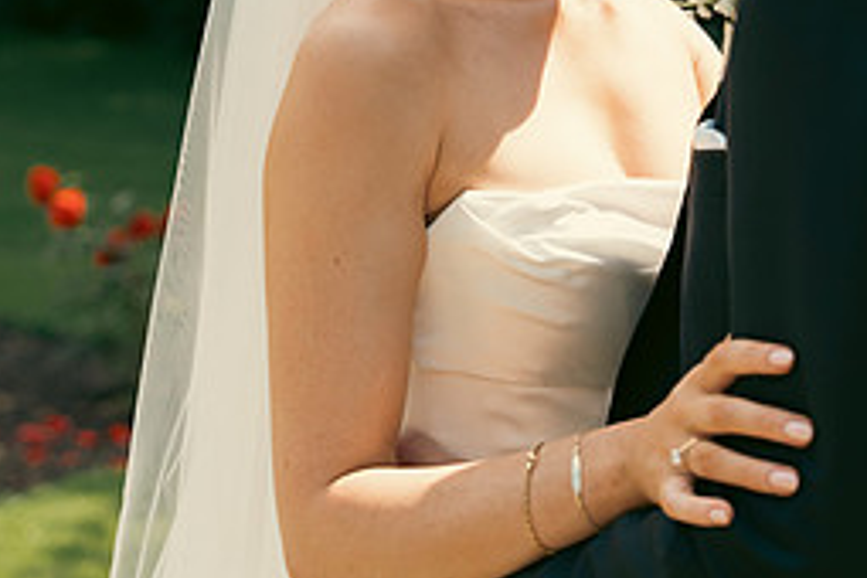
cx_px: 632
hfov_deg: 15.5
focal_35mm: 132
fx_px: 3179
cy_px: -42
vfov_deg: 10.3
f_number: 3.5
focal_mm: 58
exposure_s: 1/1600
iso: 320
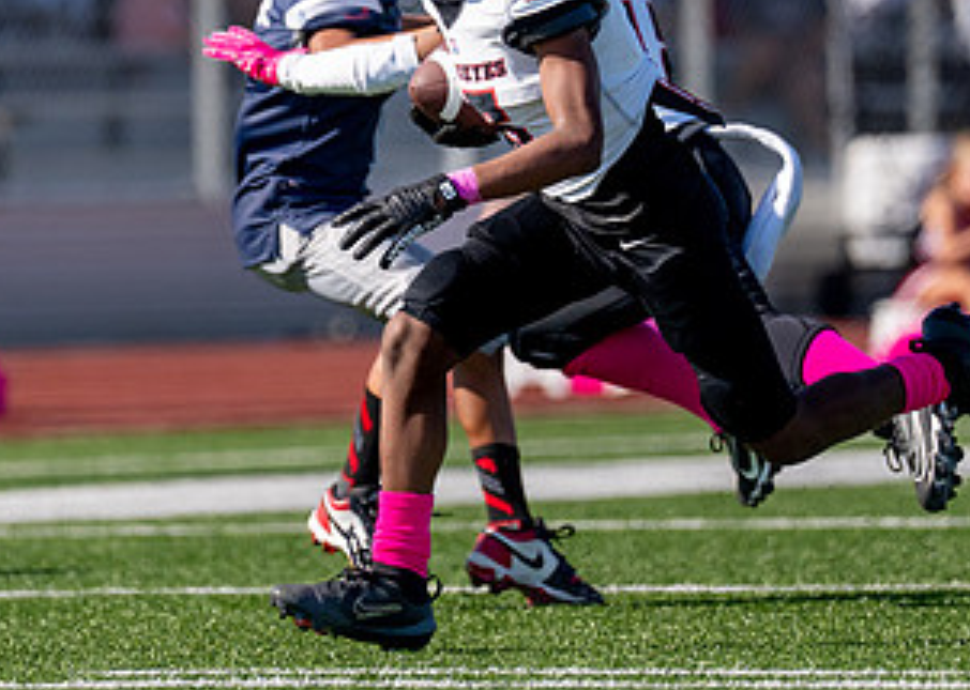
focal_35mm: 609
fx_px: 16758
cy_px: 104
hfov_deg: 3.3
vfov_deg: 2.4
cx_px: 381
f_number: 2.8
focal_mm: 200
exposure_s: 1/8000
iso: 320
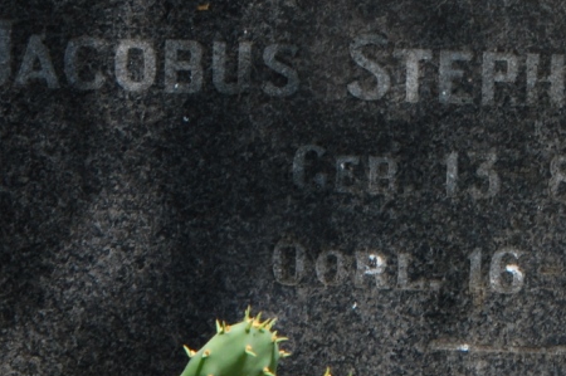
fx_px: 4931
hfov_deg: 6.5
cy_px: 16
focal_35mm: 314
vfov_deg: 4.4
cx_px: 553
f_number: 18
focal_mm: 92
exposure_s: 1/60
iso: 400
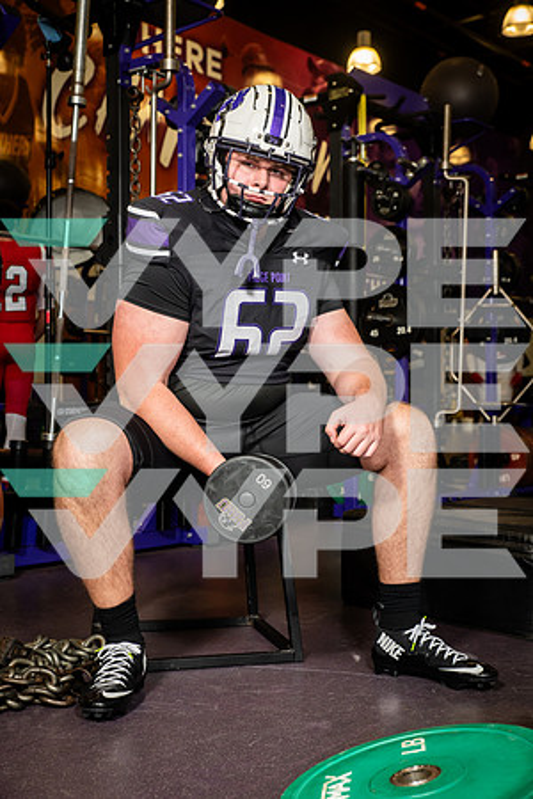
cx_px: 266
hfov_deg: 28.1
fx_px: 1066
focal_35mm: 48
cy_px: 400
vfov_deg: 41.1
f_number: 5.6
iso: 500
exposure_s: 1/250
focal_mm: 48
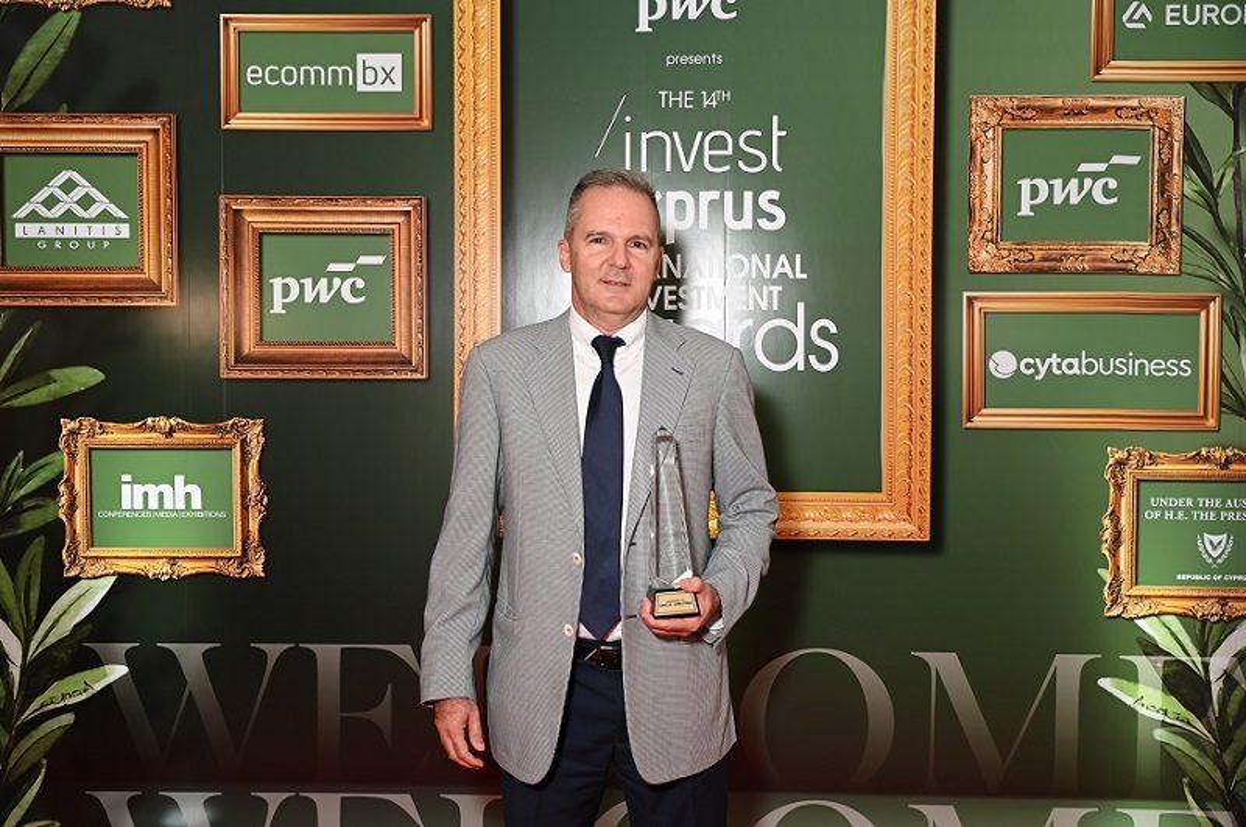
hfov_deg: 50.8
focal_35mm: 38
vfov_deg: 35.0
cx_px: 623
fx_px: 1313
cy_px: 414
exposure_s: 1/125
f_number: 4
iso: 640
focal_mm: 38
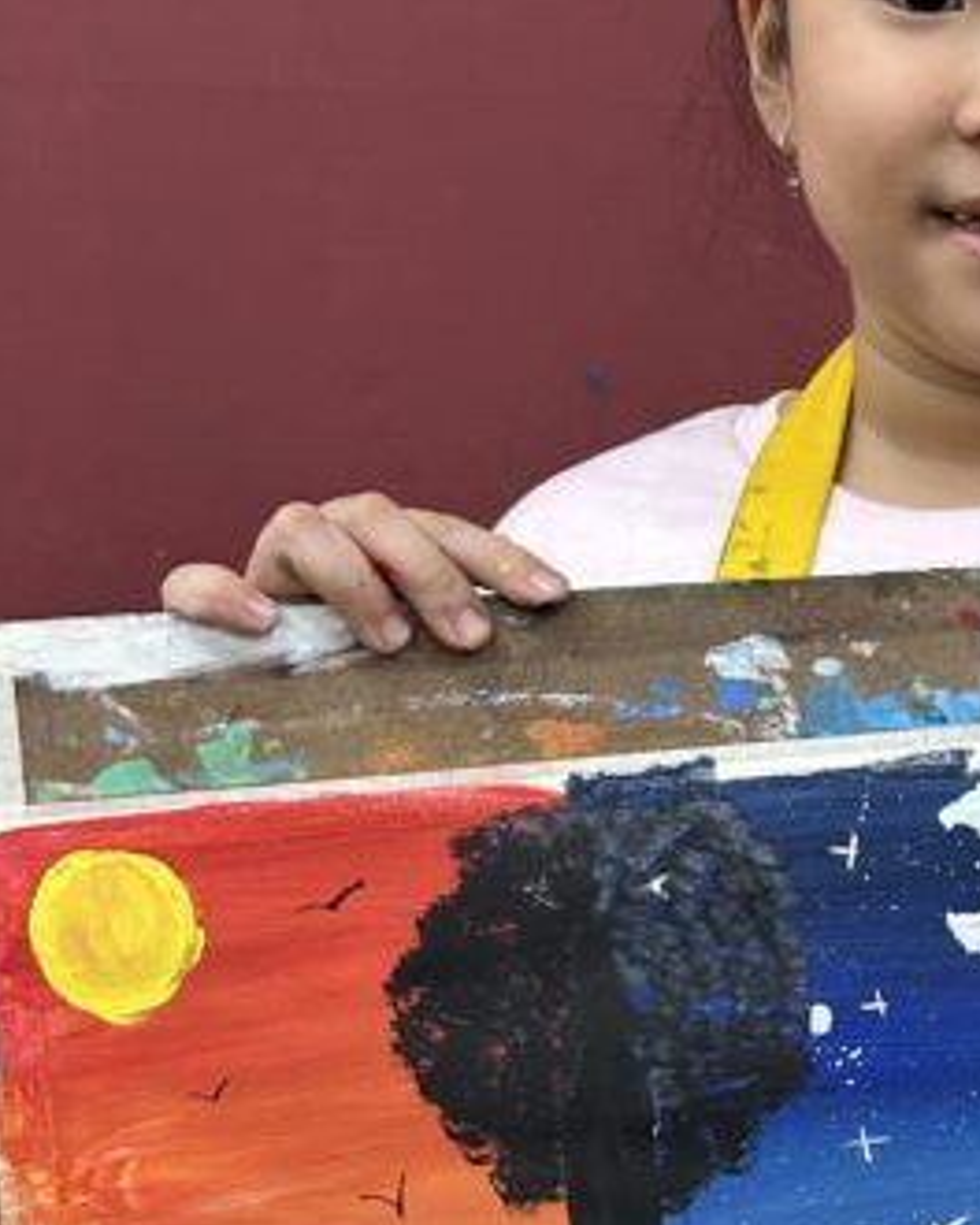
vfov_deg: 26.6
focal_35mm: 71
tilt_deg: -12.4
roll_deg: -3.1
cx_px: 1206
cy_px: 809
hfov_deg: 20.1
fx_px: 2574
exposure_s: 1/100
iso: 80
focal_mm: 6.86
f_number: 1.78
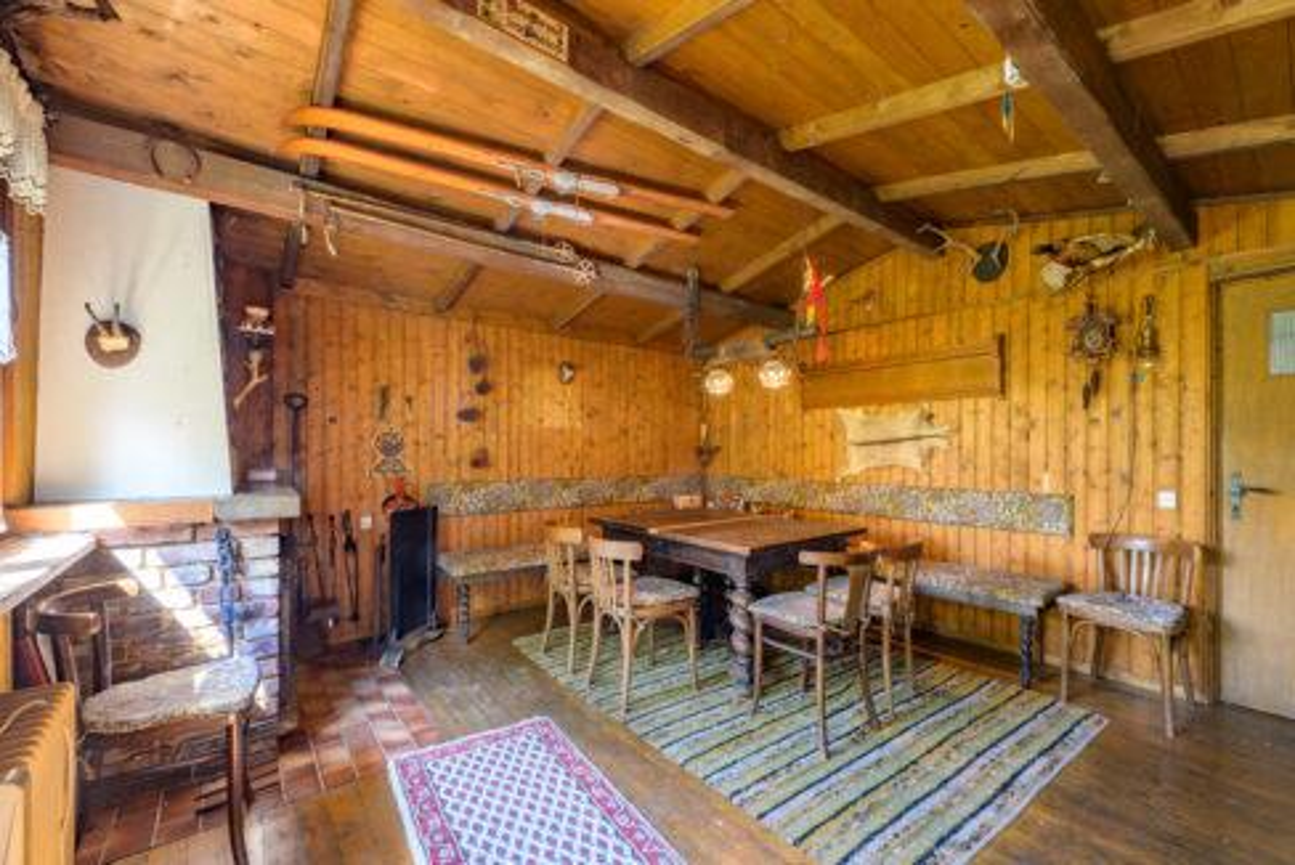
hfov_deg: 104.2
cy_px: 432
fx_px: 504
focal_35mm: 14
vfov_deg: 81.3
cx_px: 648
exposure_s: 1/5
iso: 200
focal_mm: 14
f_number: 9
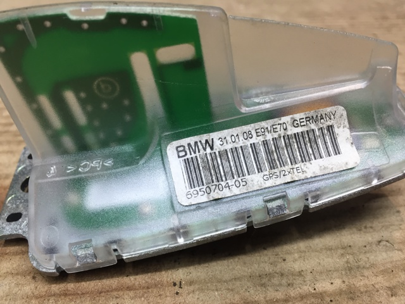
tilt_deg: -35.6
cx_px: 202
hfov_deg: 61.7
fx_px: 339
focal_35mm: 29
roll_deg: -1.9
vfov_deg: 48.2
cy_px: 152
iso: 40
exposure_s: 1/33
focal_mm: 4.15
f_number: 2.2
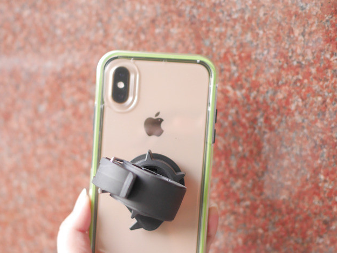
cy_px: 176
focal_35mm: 48
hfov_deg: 39.6
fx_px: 467
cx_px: 143
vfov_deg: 30.0
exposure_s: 1/60
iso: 800
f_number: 1.7
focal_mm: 15
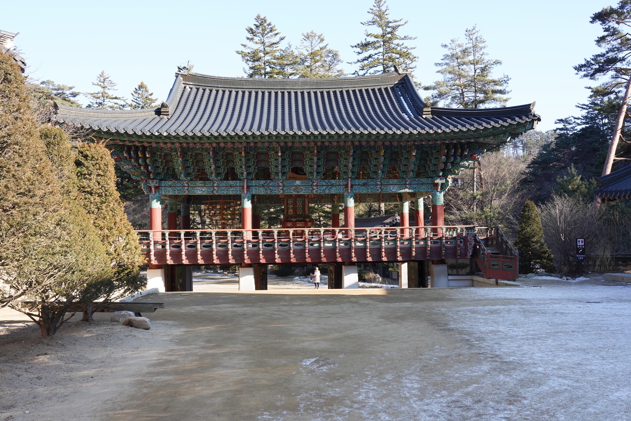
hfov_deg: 54.4
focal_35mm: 35
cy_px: 210
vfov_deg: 37.9
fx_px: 614
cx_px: 316
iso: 400
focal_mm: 35
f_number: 13
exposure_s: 1/100
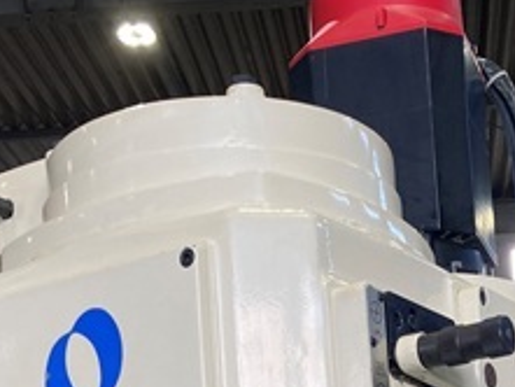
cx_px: 410
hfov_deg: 23.8
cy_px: 534
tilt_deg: +5.9
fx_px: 1206
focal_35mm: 81
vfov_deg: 16.9
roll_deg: +2.1
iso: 50
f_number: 1.8
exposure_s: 1/120
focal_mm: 3.99
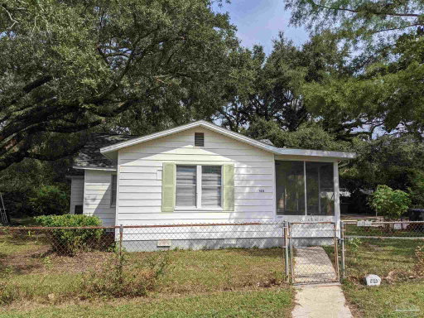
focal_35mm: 27
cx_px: 212
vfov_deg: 51.4
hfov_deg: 65.3
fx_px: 331
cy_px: 159
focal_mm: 4.38
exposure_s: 1/4695
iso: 55
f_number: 1.73
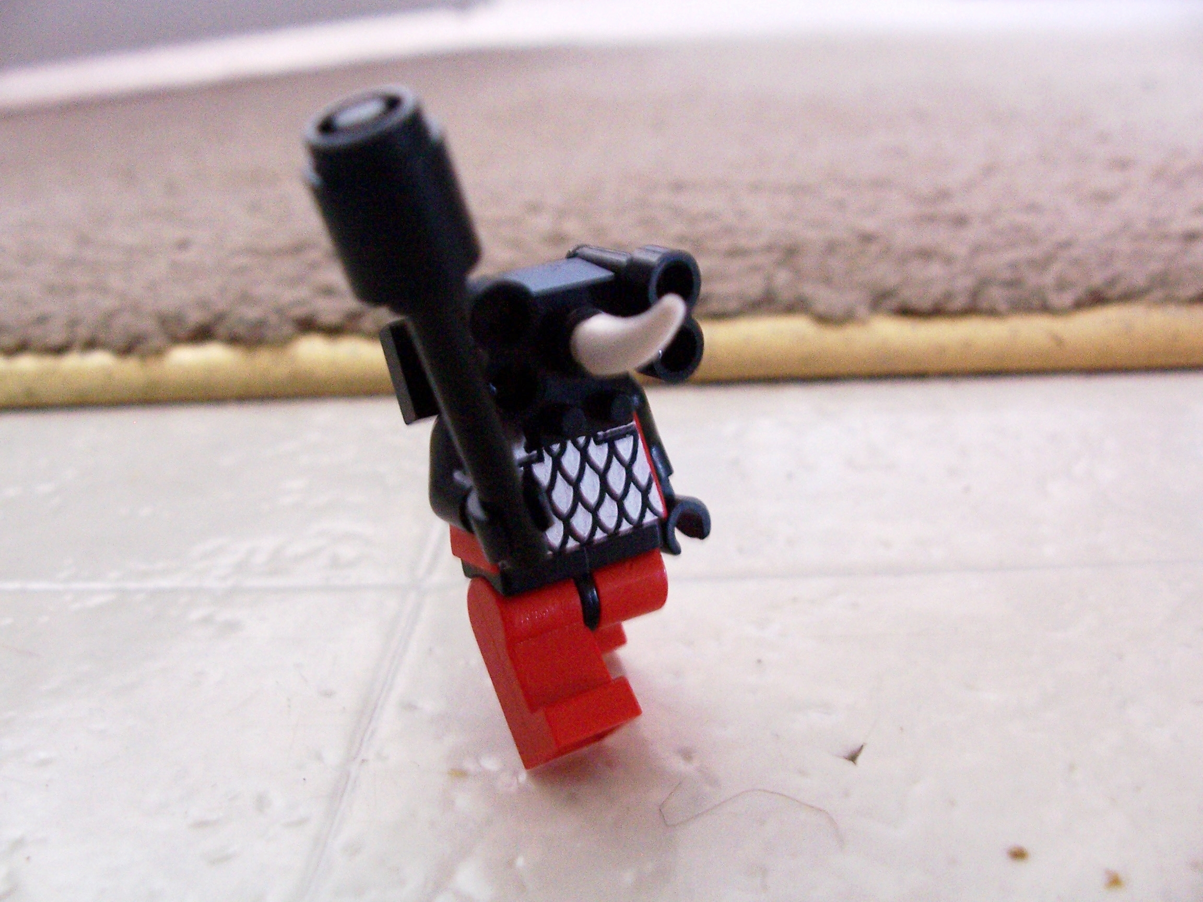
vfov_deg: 40.7
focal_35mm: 35
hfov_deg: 52.6
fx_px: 1216
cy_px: 451
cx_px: 602
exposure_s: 1/8
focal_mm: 6
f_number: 2.8
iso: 140
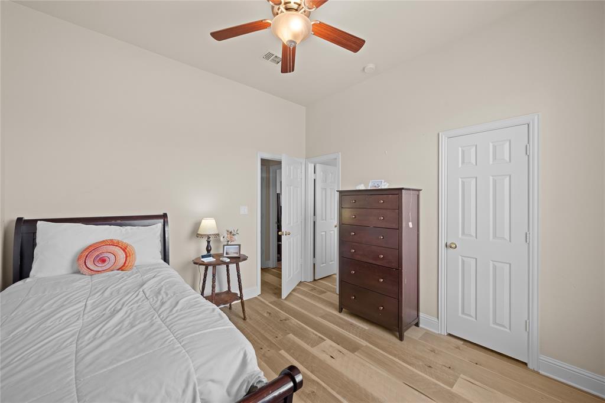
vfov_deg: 85.4
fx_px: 218
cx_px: 302
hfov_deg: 108.3
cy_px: 202
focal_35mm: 13
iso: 250
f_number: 9
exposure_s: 1.3
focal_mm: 13
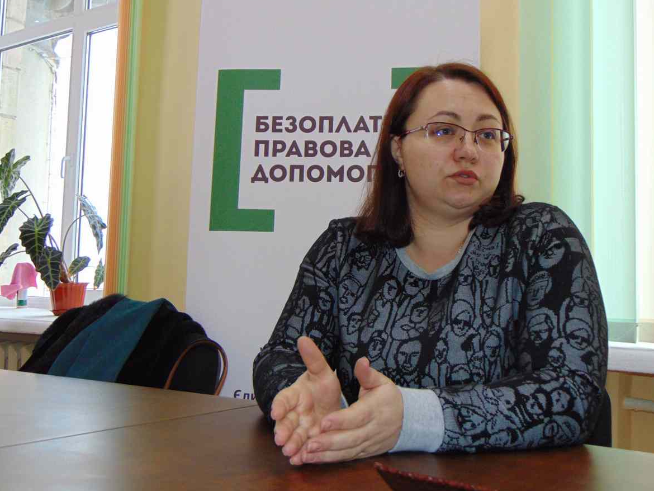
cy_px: 243
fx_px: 756
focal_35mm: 40
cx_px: 334
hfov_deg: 46.8
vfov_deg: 36.0
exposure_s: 1/60
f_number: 3.3
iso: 250
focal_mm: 6.9
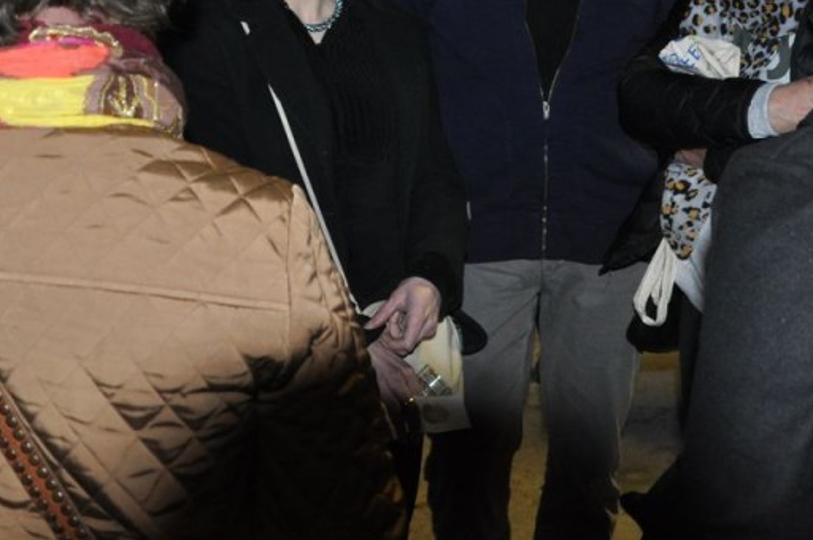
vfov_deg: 23.9
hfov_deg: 36.9
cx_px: 402
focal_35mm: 54
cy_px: 5
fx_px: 1218
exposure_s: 1/60
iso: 800
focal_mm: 18
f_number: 3.5
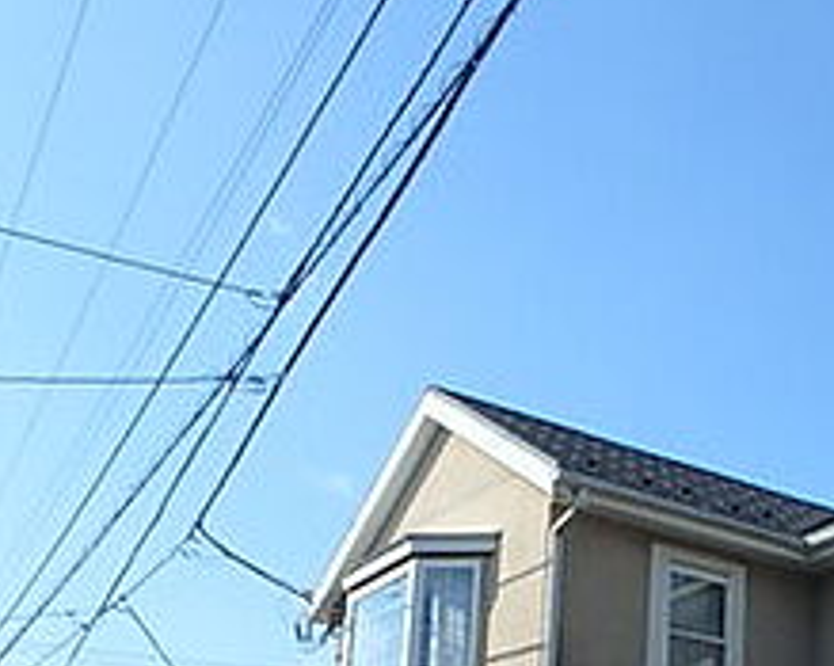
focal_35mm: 58
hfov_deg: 28.8
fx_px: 1431
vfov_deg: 24.2
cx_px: 960
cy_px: 763
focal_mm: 3.7
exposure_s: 1/400
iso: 125
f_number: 6
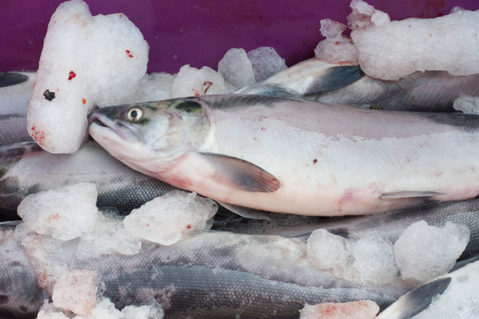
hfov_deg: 39.6
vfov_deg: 26.9
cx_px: 240
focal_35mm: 50
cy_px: 160
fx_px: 665
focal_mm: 50
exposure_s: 1/800
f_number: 16
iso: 2000
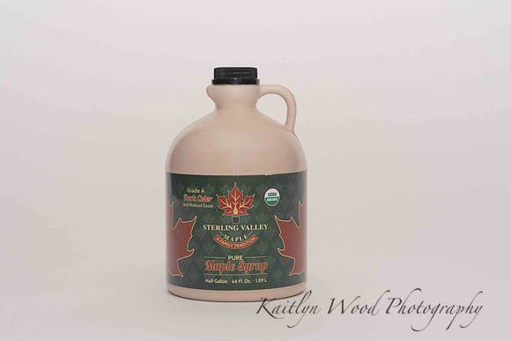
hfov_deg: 23.4
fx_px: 1235
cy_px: 170
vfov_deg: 15.7
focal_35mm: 87
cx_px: 256
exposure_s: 1/100
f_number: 13
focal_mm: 85
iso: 400
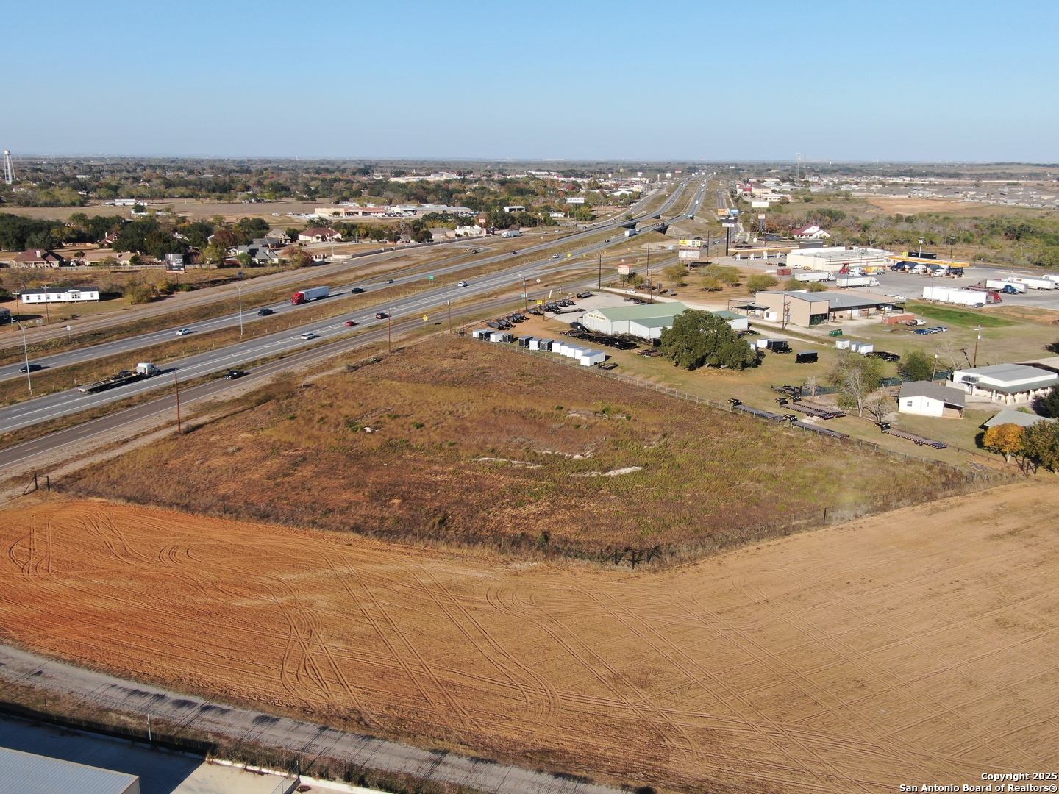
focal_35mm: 33
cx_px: 530
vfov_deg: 42.9
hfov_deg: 55.4
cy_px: 397
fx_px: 1010
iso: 100
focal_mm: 5.57
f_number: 3.2
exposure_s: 1/1000
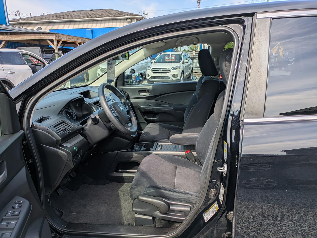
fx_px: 229
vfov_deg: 54.9
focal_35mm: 25
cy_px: 119
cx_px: 158
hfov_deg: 69.4
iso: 49
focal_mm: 5.43
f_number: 1.89
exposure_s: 1/1225
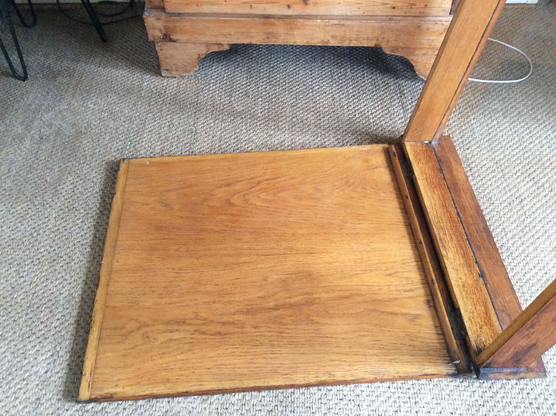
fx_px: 513
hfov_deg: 56.9
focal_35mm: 32
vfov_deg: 44.1
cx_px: 278
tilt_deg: -50.8
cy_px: 208
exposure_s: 1/25
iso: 250
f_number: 2.4
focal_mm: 3.3
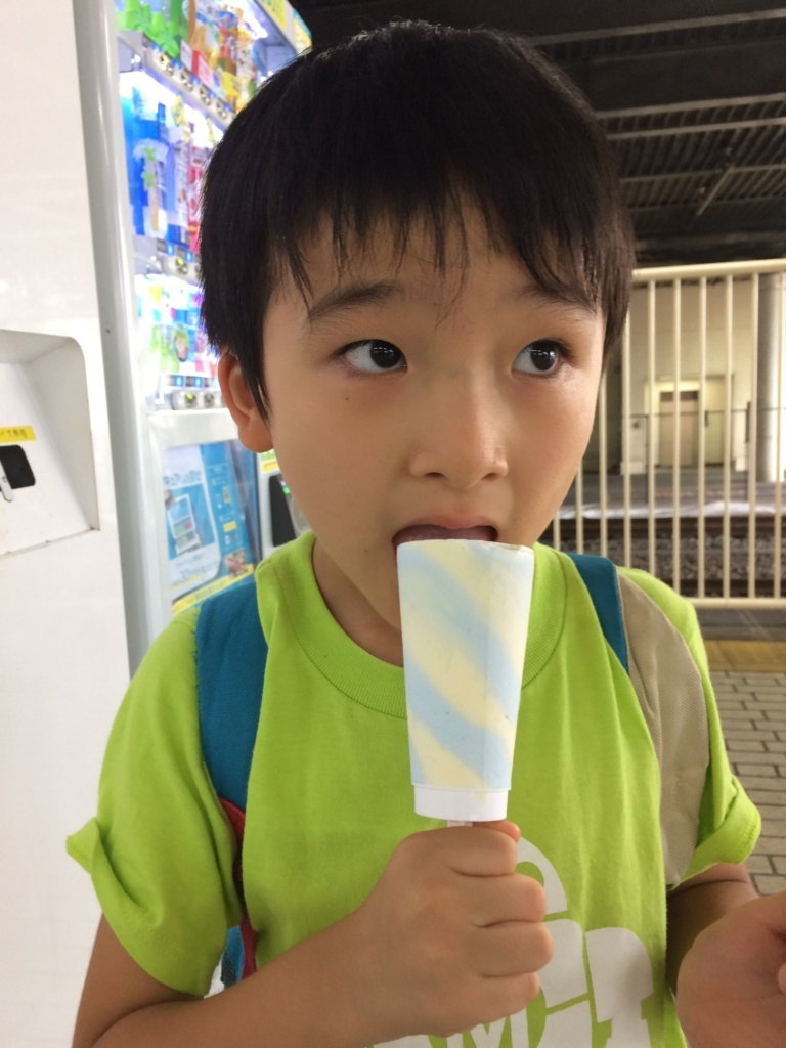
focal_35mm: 29
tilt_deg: -9.4
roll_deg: +3.2
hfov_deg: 48.2
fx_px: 878
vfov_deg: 61.7
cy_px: 524
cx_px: 393
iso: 64
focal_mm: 4.15
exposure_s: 1/30
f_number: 2.2
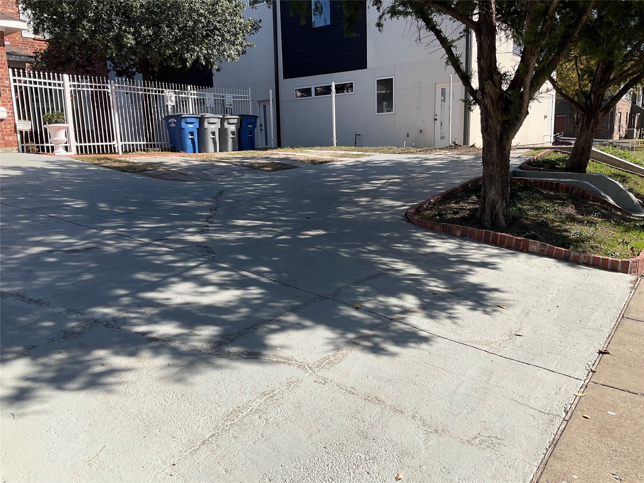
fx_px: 540
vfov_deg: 48.2
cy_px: 242
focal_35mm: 29
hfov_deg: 61.7
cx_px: 322
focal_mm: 3
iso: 16
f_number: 1.8
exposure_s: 1/1451
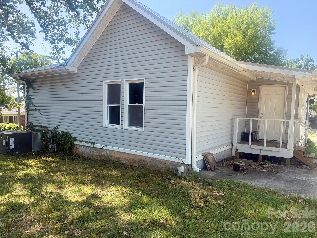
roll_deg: -1.2
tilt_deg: -3.3
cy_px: 119
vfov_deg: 56.8
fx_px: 220
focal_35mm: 24
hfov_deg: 71.6
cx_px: 158
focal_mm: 6.76
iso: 100
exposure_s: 1/1410
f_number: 1.78
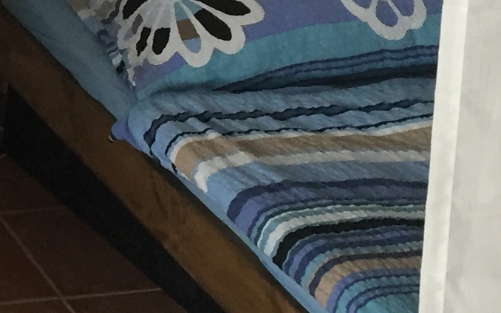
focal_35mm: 148
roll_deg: -1.0
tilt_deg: -19.2
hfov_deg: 13.1
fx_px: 2021
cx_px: -329
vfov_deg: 8.7
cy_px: -99
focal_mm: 4.15
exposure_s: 1/33
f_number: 2.2
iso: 160
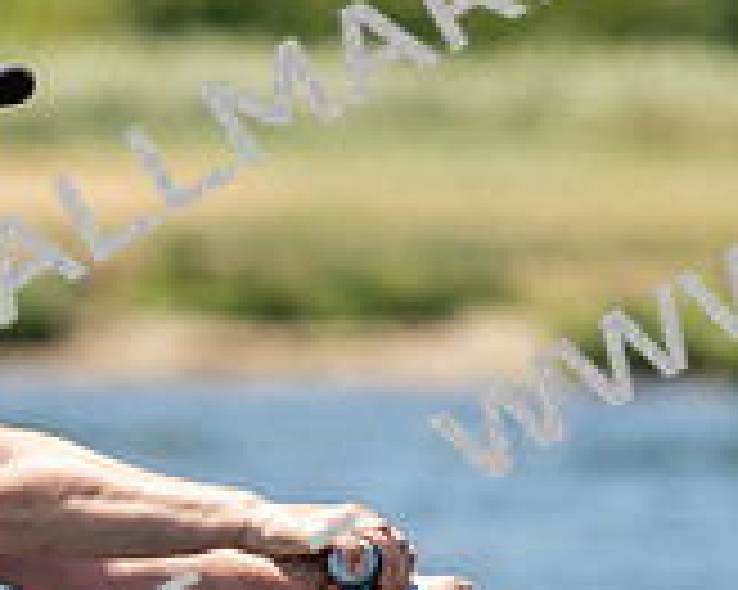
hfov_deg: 1.7
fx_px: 24972
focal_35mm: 1144
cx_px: 104
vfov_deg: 1.4
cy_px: 556
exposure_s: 1/2000
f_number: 6.3
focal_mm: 344
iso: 400
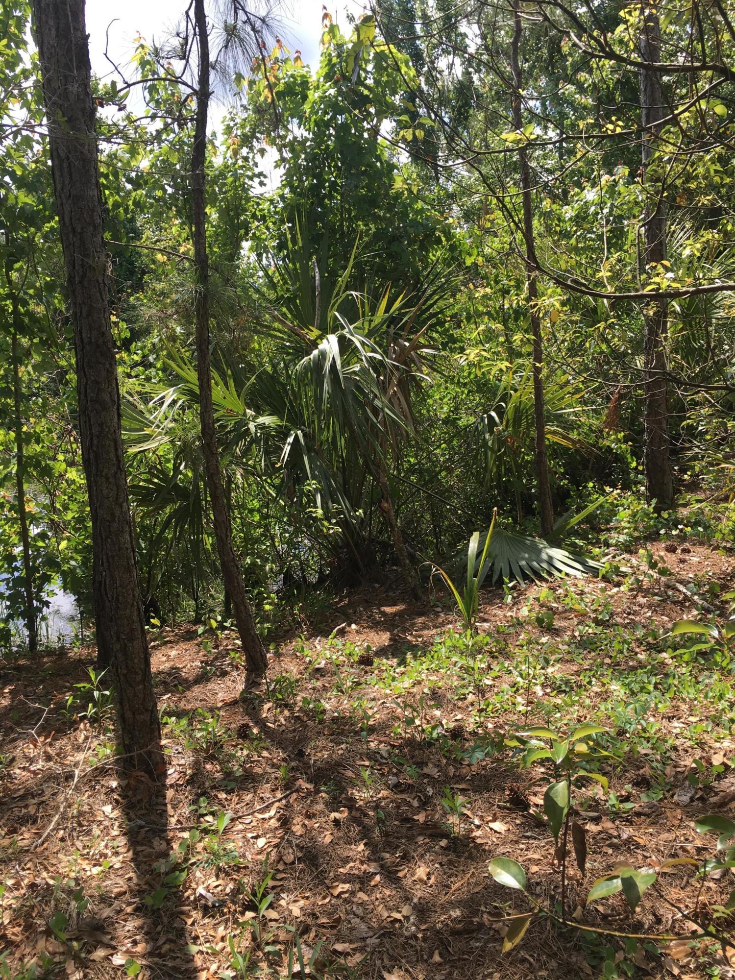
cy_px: 490
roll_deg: +0.8
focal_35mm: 29
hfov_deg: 48.2
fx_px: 821
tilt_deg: -9.4
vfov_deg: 61.7
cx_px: 368
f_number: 2.2
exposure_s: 1/620
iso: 25
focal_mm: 4.15
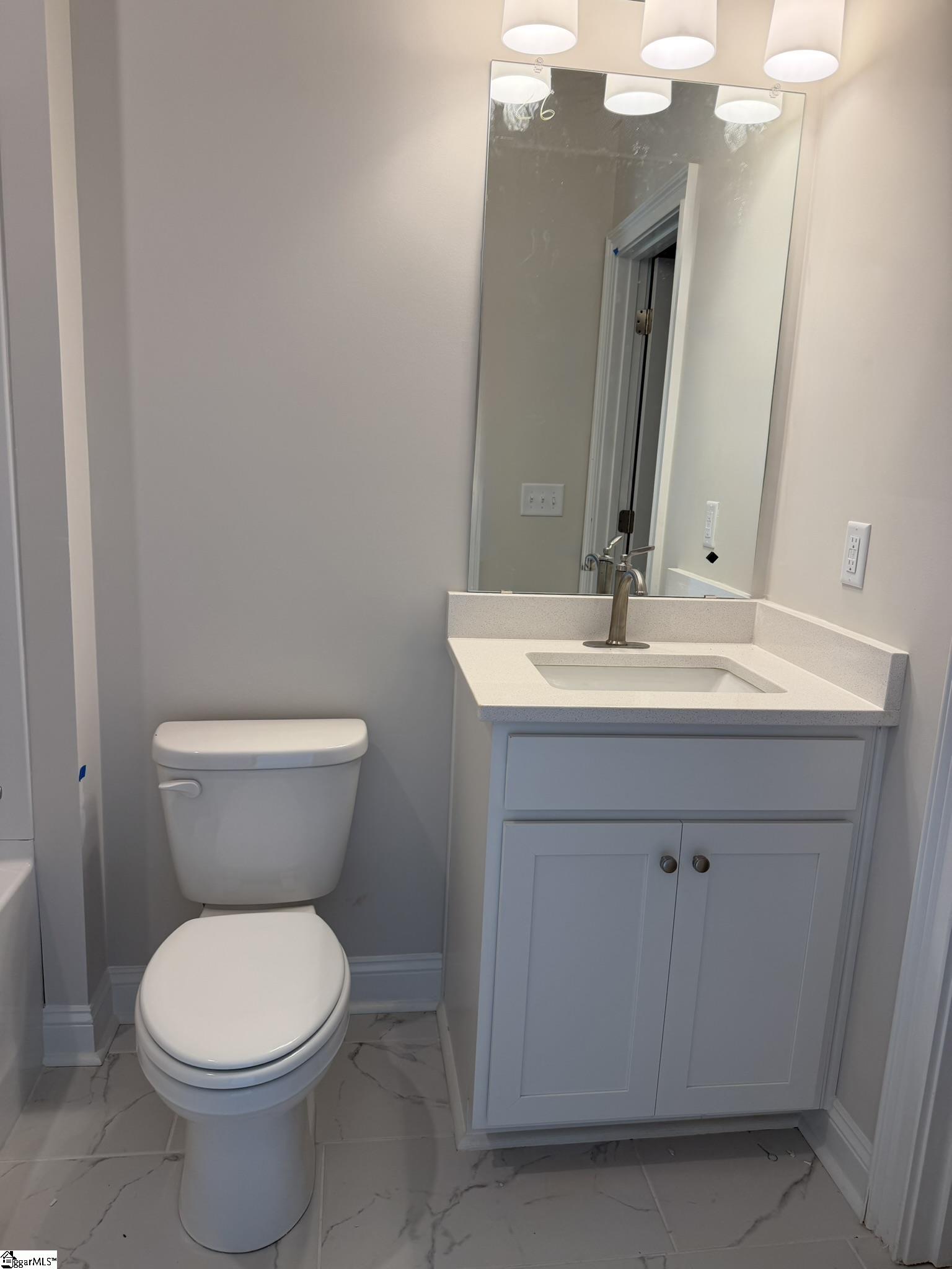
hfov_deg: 56.8
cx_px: 476
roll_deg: -2.7
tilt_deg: -11.9
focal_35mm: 24
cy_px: 634
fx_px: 880
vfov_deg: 71.6
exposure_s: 1/185
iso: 100
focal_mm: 6.76
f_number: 1.78
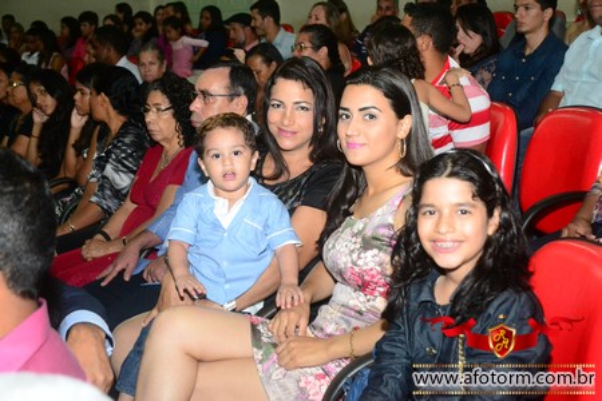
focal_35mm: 60
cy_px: 200
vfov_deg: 22.6
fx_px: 1003
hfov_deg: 33.4
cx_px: 301
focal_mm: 40
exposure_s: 1/80
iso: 3200
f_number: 5.6
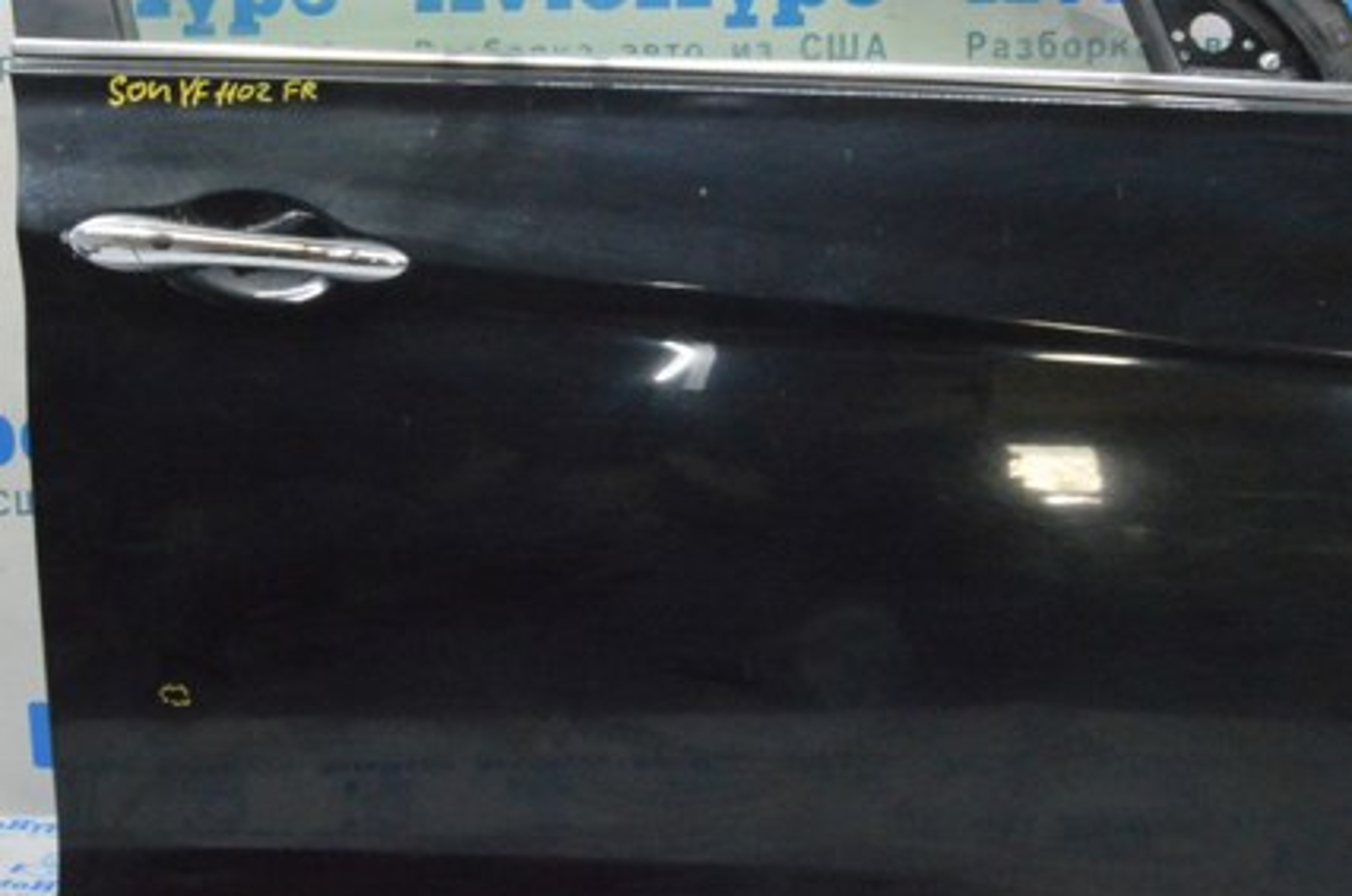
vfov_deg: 29.6
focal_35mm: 45
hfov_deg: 43.7
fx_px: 1687
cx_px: 633
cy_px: 315
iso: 6400
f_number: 20
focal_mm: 20
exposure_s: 1/15
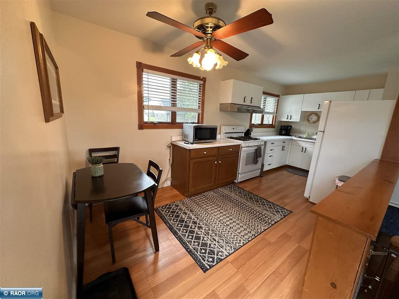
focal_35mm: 14
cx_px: 200
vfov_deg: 85.7
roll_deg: -3.1
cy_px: 150
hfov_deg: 102.1
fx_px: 161
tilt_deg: -11.7
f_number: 2.2
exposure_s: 1/60
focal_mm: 2.22
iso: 200
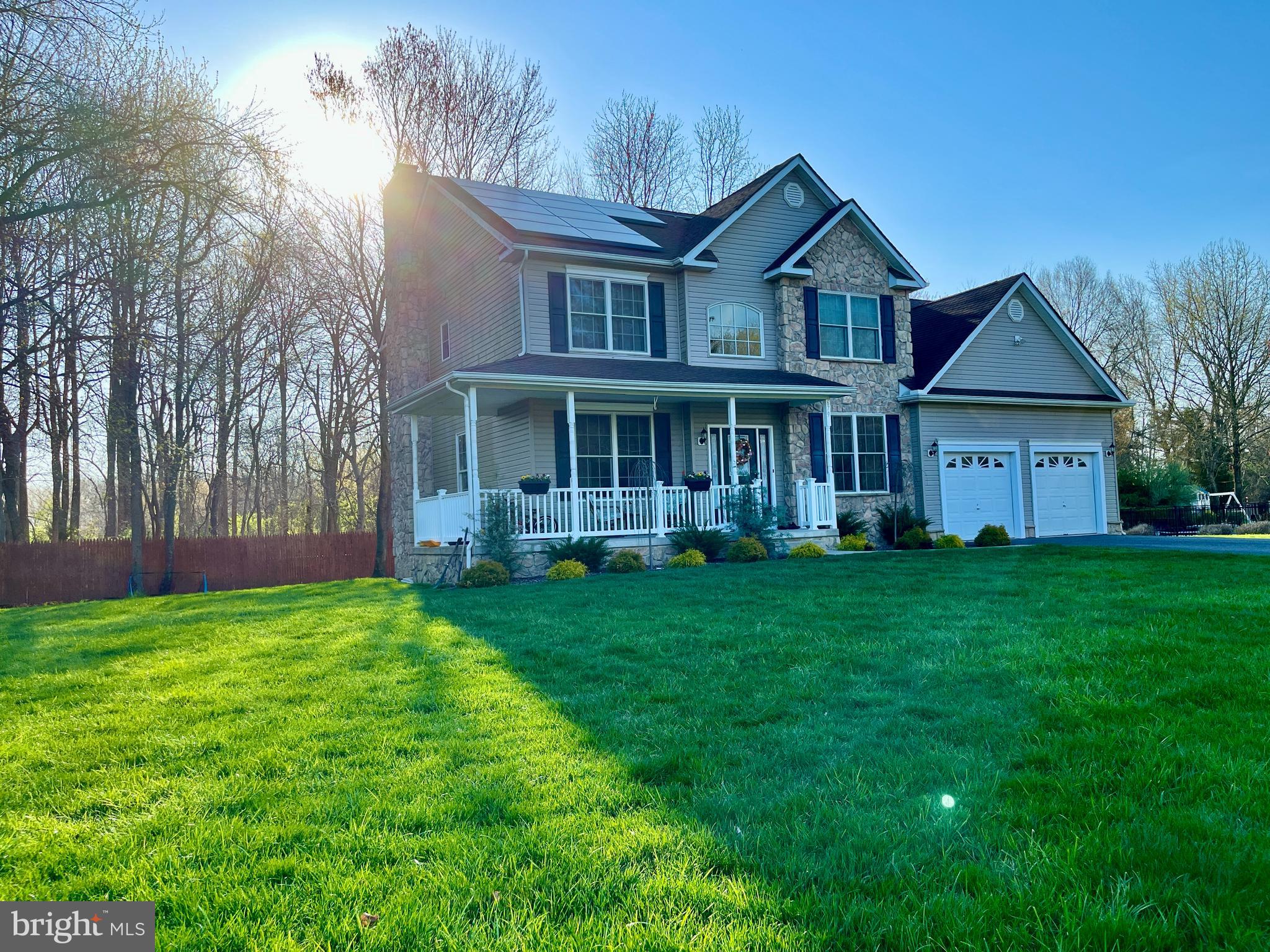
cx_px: 635
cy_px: 476
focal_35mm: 26
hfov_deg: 67.3
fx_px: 954
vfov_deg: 53.1
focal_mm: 5.1
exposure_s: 1/1294
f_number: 1.6
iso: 50
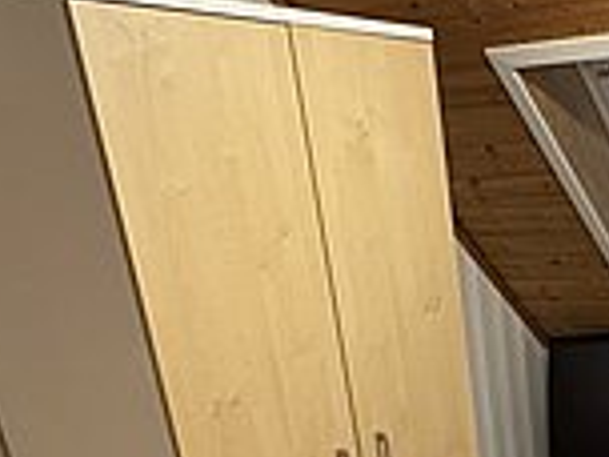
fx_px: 862
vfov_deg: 27.4
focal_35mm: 49
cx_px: 619
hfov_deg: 35.0
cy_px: 489
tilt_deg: -20.3
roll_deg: +2.7
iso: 400
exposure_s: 1/60
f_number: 2.2
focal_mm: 2.22
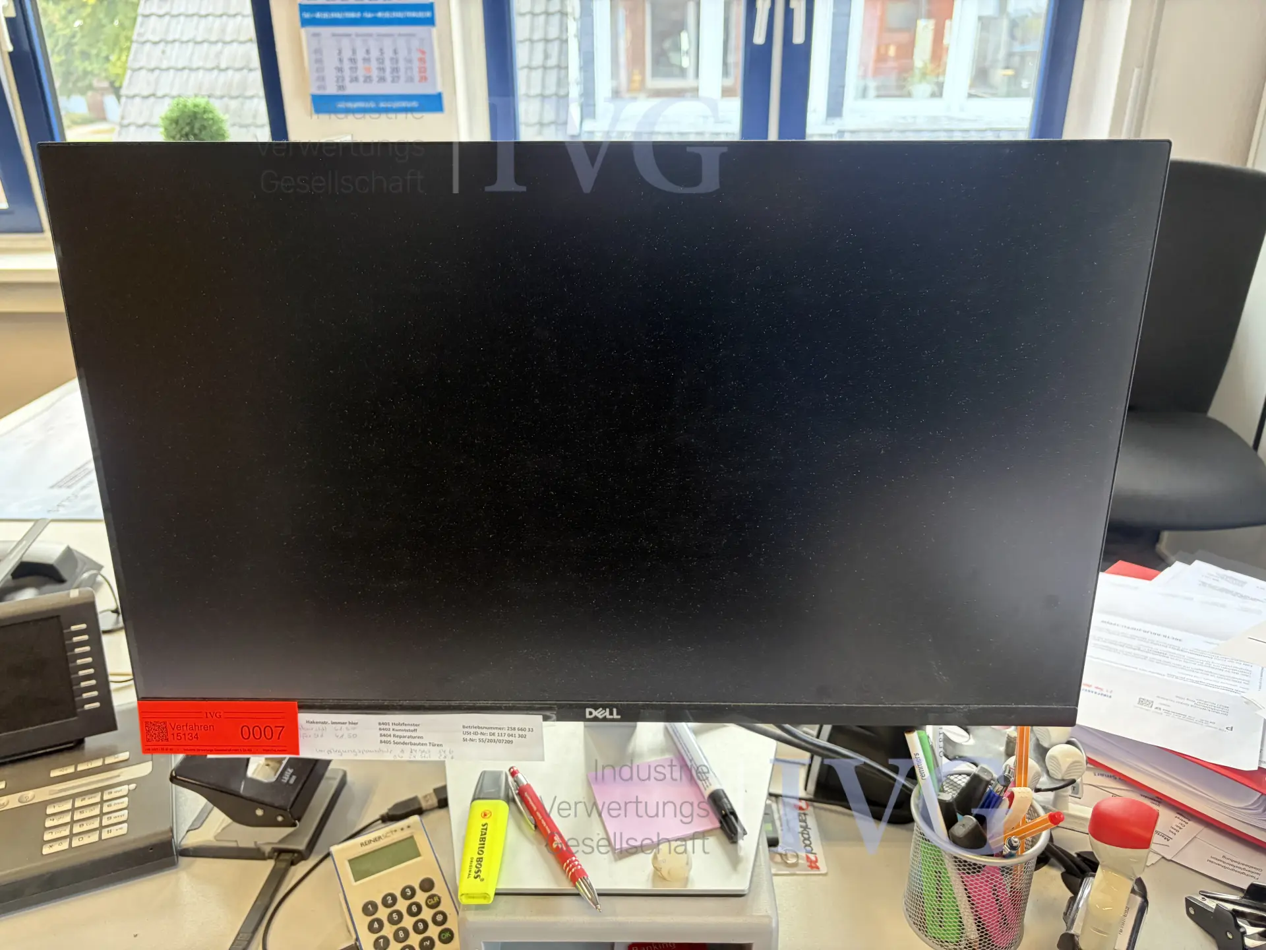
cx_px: 633
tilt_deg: -22.9
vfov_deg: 53.1
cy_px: 475
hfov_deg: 67.3
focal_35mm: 26
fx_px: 951
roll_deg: +2.0
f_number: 1.6
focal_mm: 5.96
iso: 320
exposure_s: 1/60
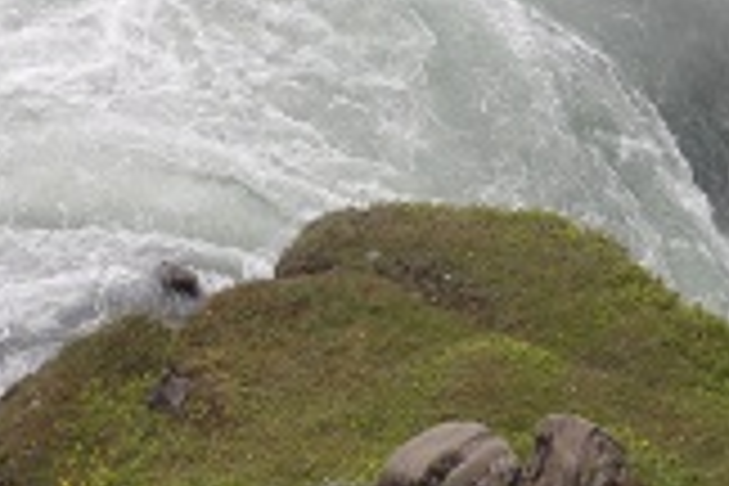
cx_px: 436
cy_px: -410
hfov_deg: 17.5
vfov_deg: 10.9
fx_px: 2366
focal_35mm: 117
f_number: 3.8
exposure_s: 1/2000
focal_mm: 21
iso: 200
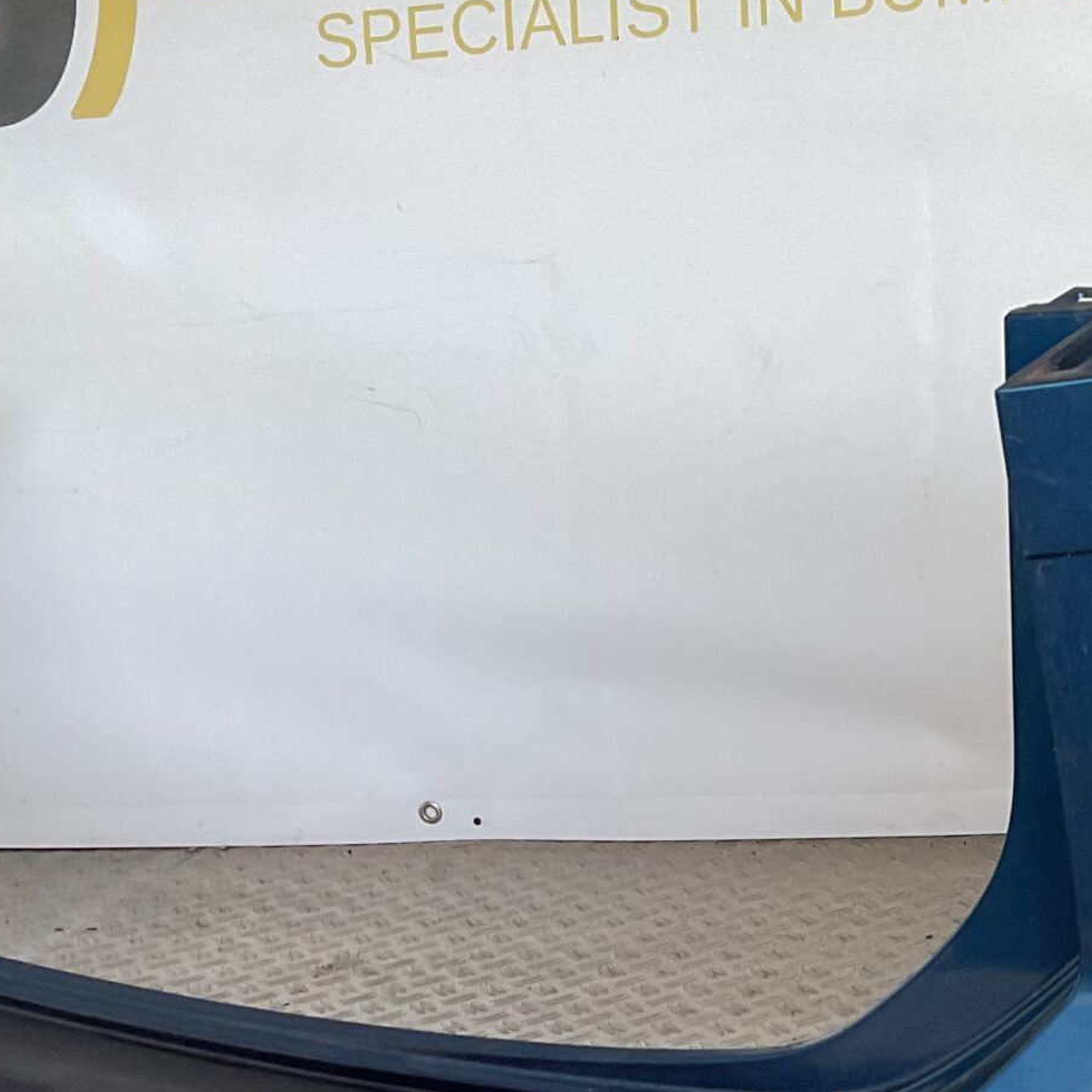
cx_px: 847
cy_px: 983
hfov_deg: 23.7
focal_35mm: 72
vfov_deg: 23.4
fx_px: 2570
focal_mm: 3
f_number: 1.8
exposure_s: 1/100
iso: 50
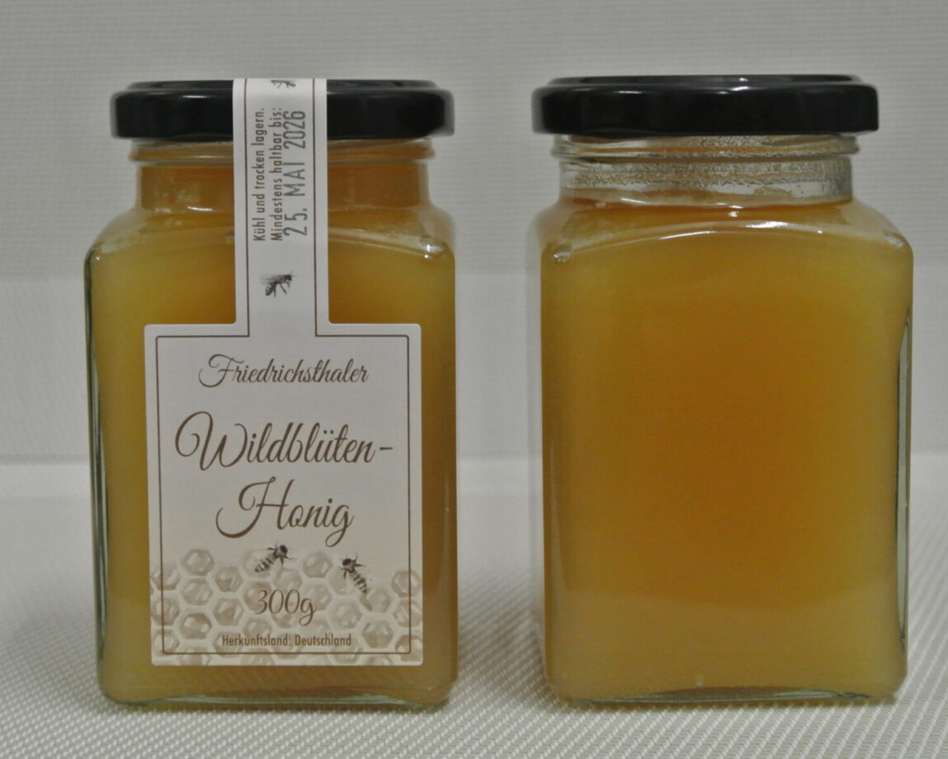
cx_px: 447
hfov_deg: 24.7
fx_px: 2161
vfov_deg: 19.9
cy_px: 377
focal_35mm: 77
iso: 800
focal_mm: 25.2
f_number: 5.3
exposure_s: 1/25
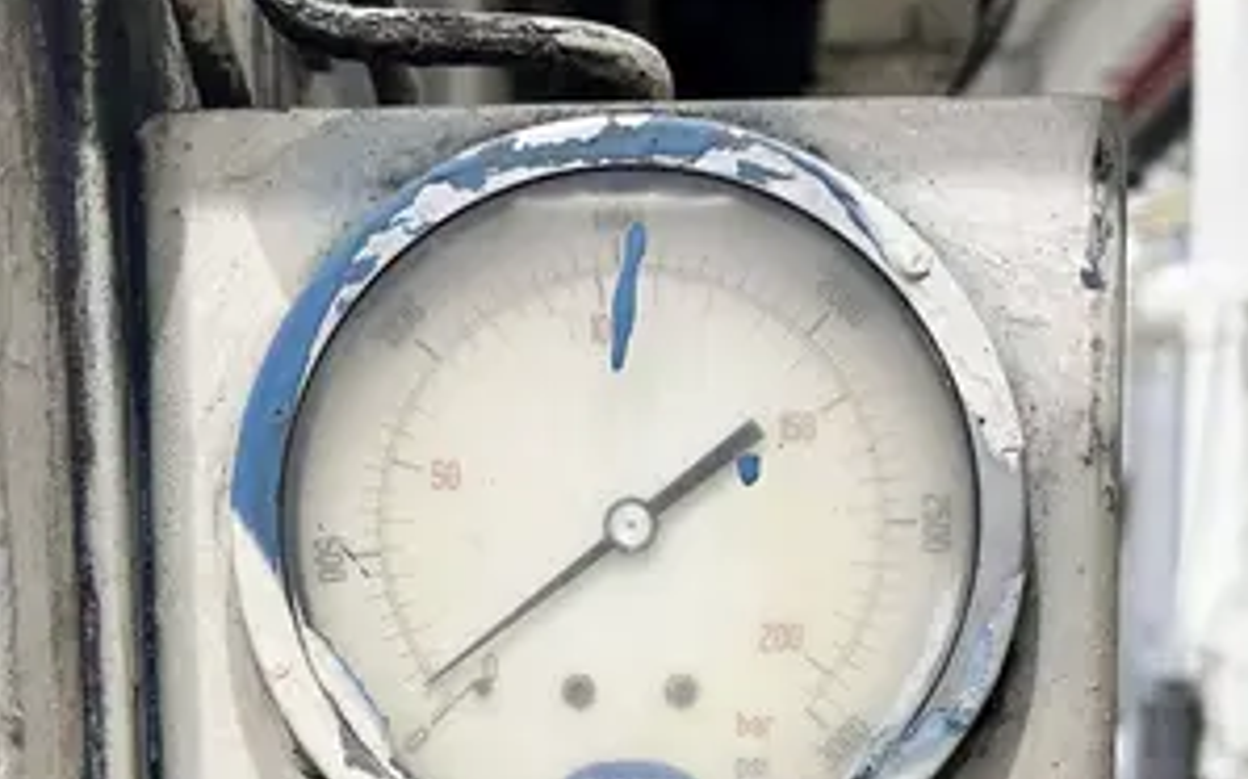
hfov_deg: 52.8
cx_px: 624
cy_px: 825
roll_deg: +0.9
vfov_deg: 31.2
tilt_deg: -5.9
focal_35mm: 37
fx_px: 1258
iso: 100
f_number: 1.5
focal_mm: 5.7
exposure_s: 1/60
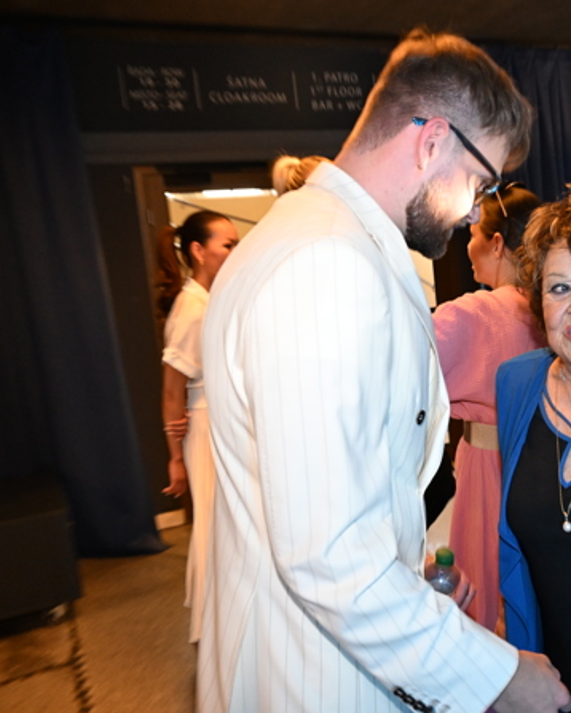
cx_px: 475
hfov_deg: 34.4
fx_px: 887
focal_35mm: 42
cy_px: 359
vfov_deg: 43.8
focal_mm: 29
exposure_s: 1/50
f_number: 5
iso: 4000
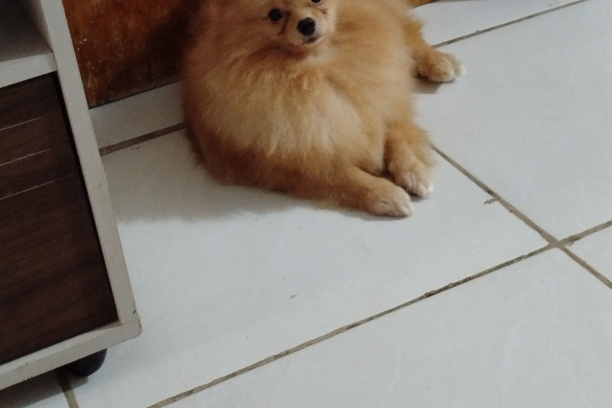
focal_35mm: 63
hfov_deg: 31.9
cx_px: 303
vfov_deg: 21.3
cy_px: 89
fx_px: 1071
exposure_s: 1/17
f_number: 1.7
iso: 1600
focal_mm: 5.31
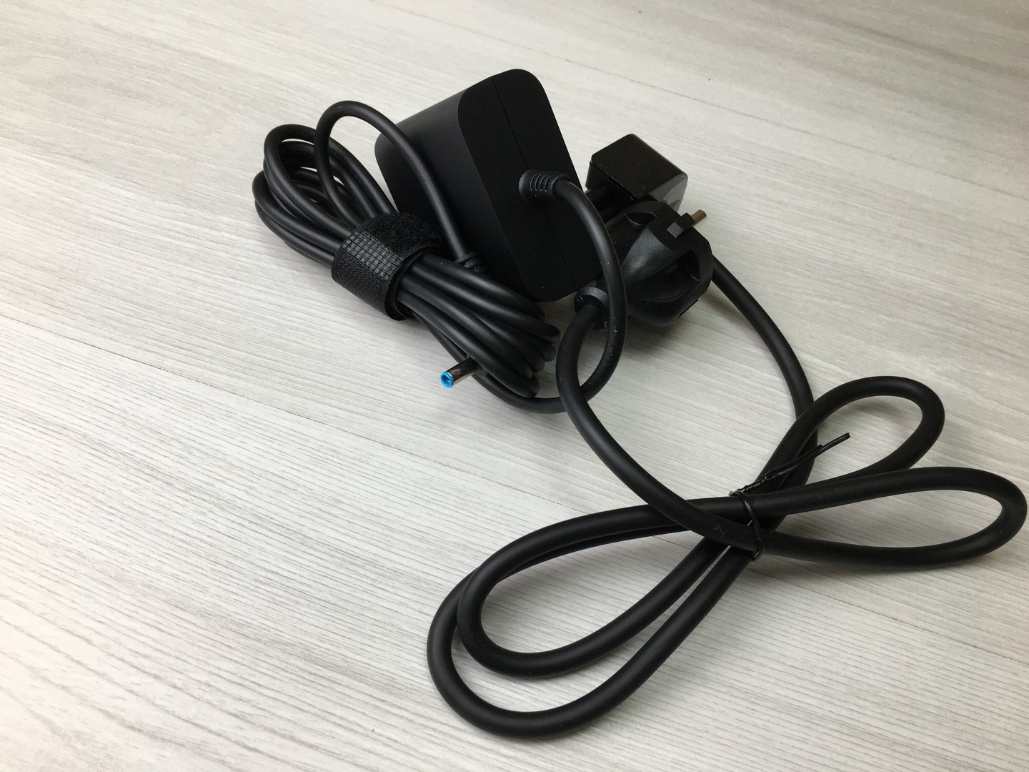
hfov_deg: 61.7
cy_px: 386
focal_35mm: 29
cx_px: 514
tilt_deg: -54.9
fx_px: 862
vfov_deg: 48.2
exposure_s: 1/100
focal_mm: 4.15
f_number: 2.2
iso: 40
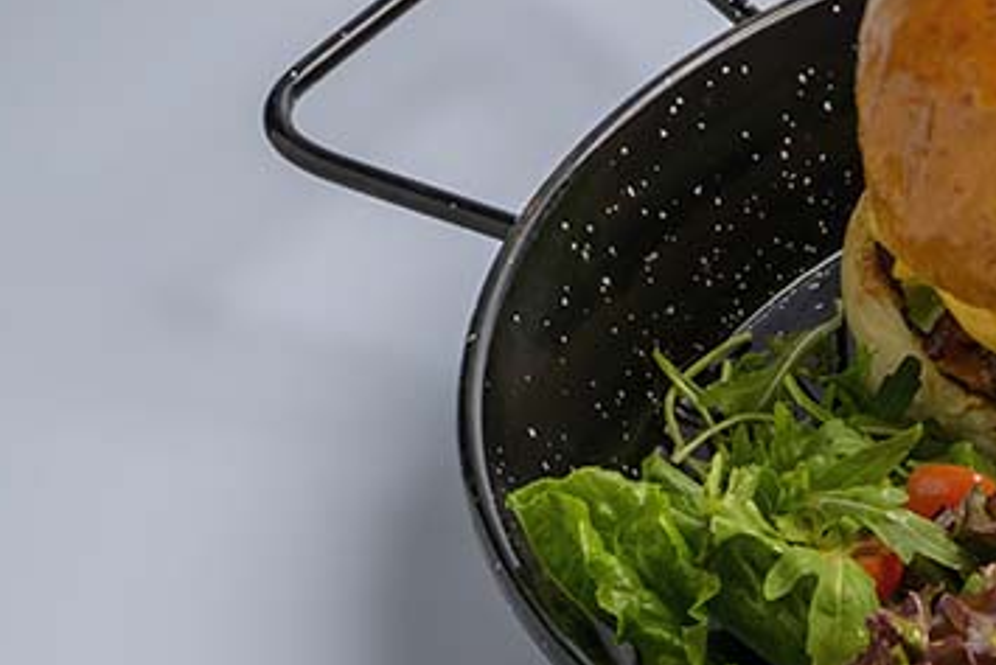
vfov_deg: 6.0
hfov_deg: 8.8
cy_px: 421
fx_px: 6366
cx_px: 1268
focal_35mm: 230
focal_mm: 85
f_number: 8.5
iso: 80
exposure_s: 1/200
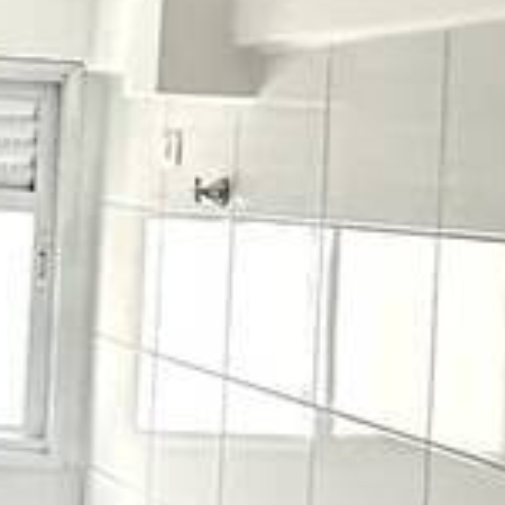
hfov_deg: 13.7
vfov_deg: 14.6
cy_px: 125
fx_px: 1964
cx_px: -263
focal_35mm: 119
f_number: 2.2
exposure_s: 1/80
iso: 320
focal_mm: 2.22
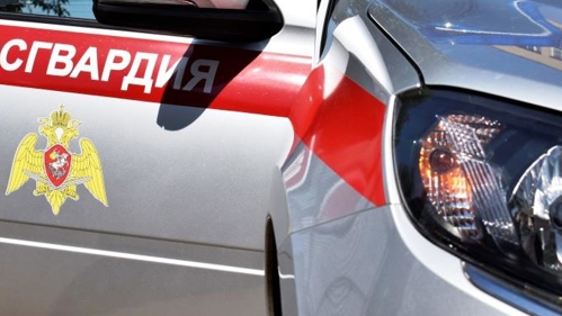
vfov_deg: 14.2
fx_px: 1267
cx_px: 244
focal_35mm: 85
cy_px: 120
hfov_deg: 25.0
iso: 400
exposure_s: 1/2000
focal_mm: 36
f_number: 8
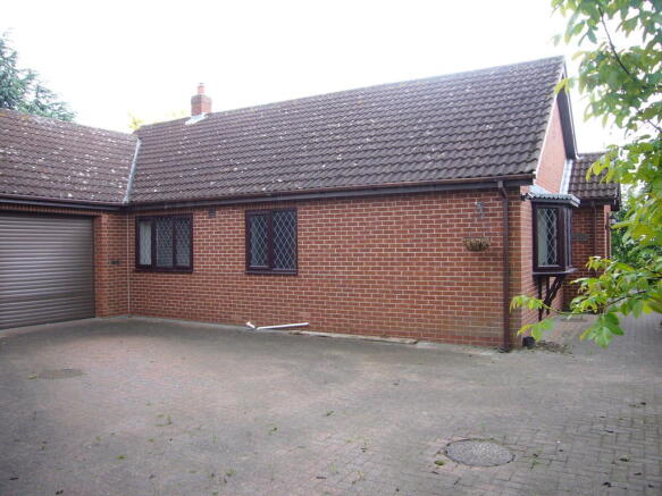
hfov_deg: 63.5
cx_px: 331
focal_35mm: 28
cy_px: 248
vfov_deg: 49.7
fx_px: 535
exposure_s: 1/60
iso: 80
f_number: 2.8
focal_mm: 4.6
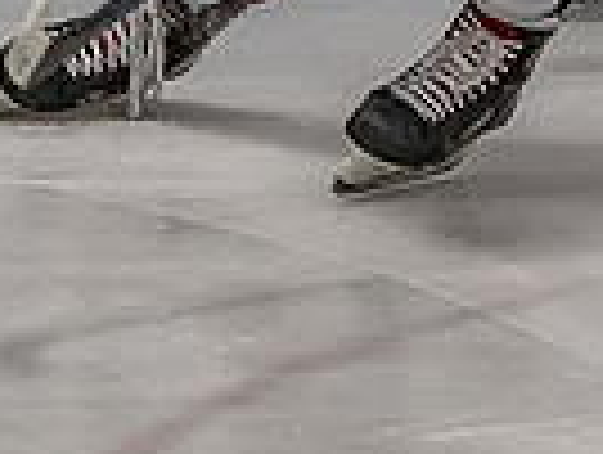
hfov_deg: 1.7
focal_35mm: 1178
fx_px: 20557
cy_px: -502
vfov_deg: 1.3
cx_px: 365
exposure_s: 1/800
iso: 1600
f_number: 3.2
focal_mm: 122
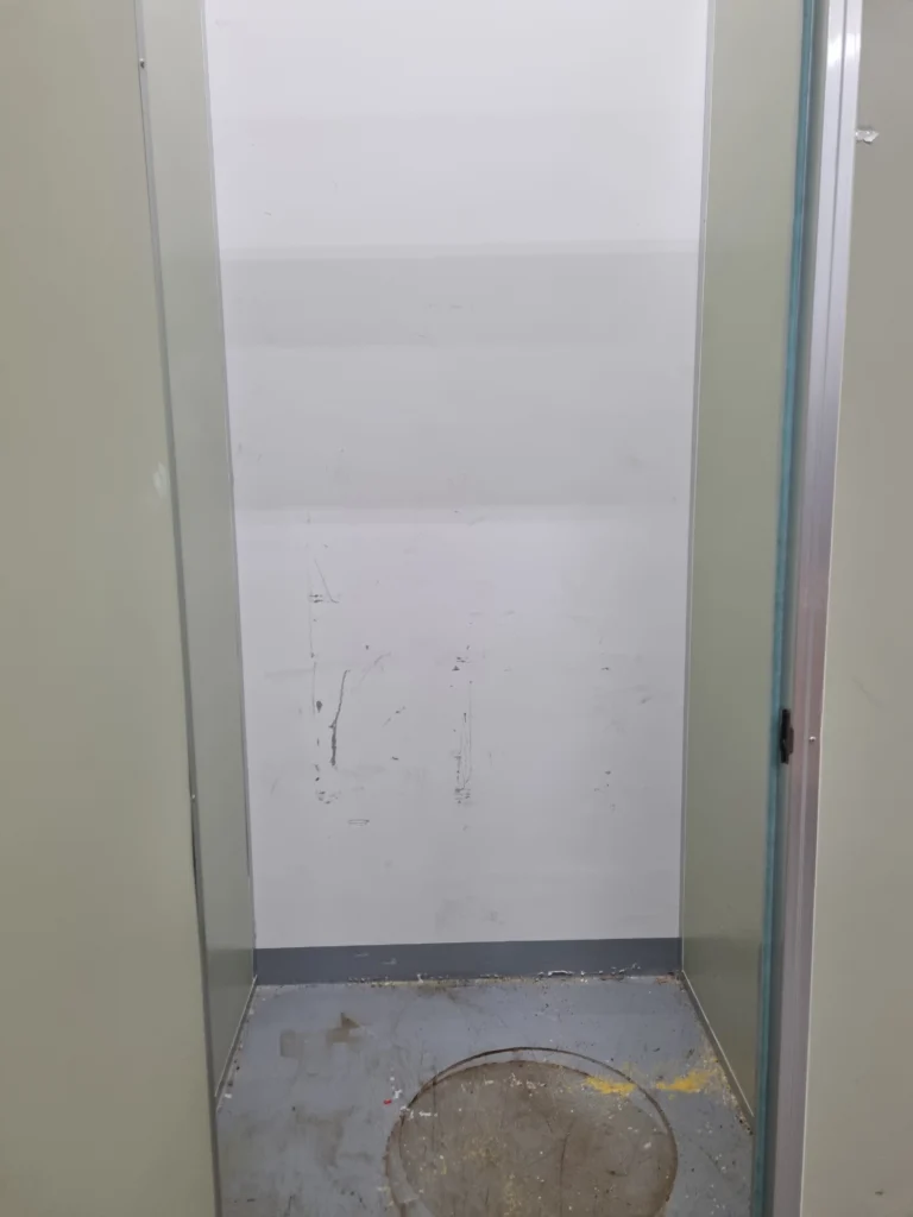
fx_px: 914
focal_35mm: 26
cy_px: 608
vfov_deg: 67.3
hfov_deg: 53.1
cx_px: 456
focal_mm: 5.4
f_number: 1.8
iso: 320
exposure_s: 1/120
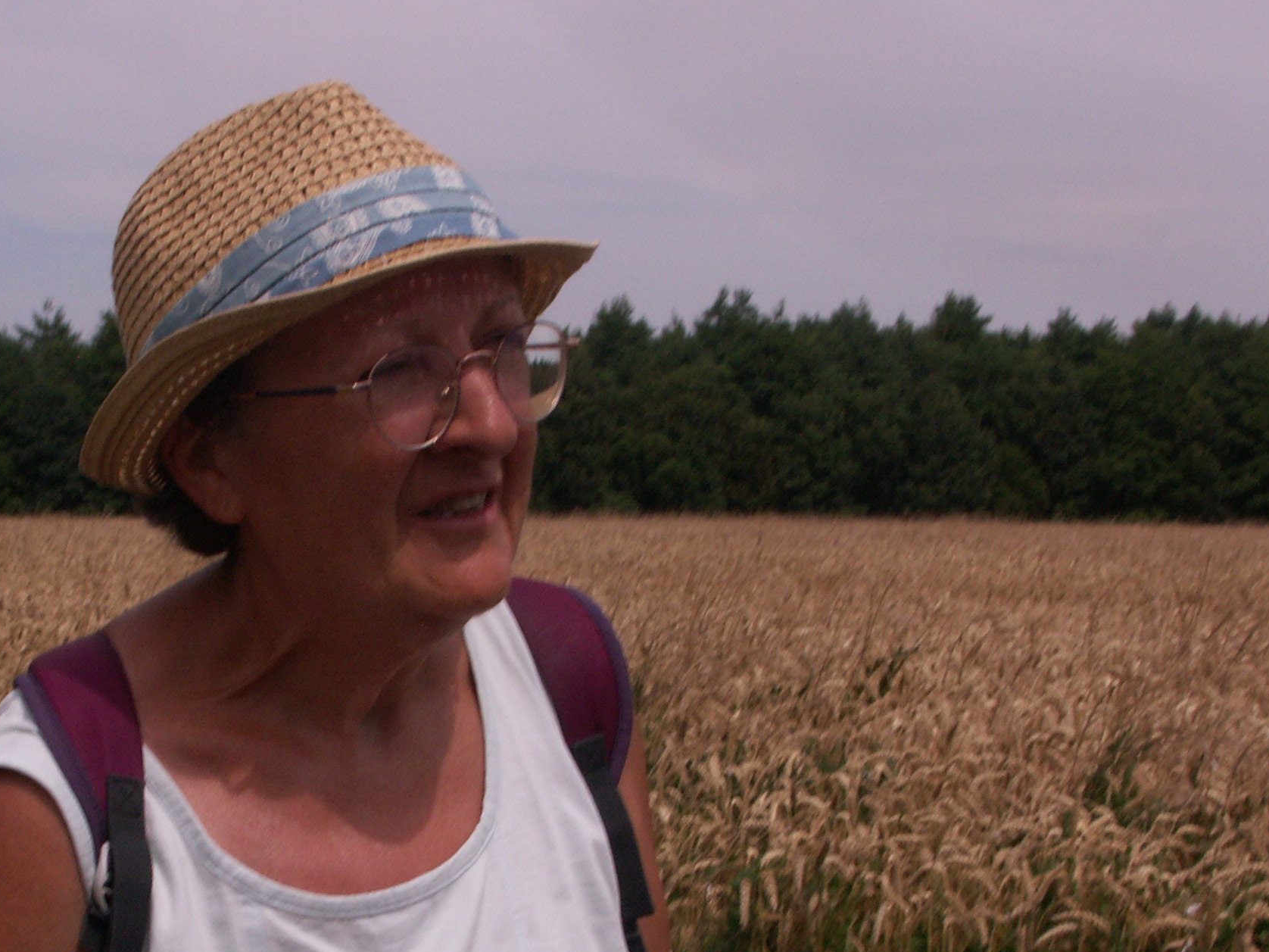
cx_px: 370
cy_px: 847
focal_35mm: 74
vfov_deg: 19.6
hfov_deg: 26.1
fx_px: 2713
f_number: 8
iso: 64
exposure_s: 1/400
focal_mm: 9.98
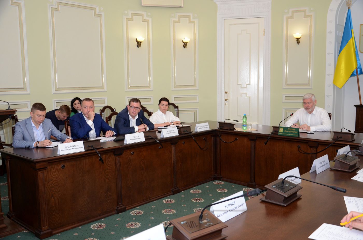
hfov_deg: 57.3
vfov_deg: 39.8
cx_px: 182
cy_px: 120
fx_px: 332
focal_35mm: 33
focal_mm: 22
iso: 800
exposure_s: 1/200
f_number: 5
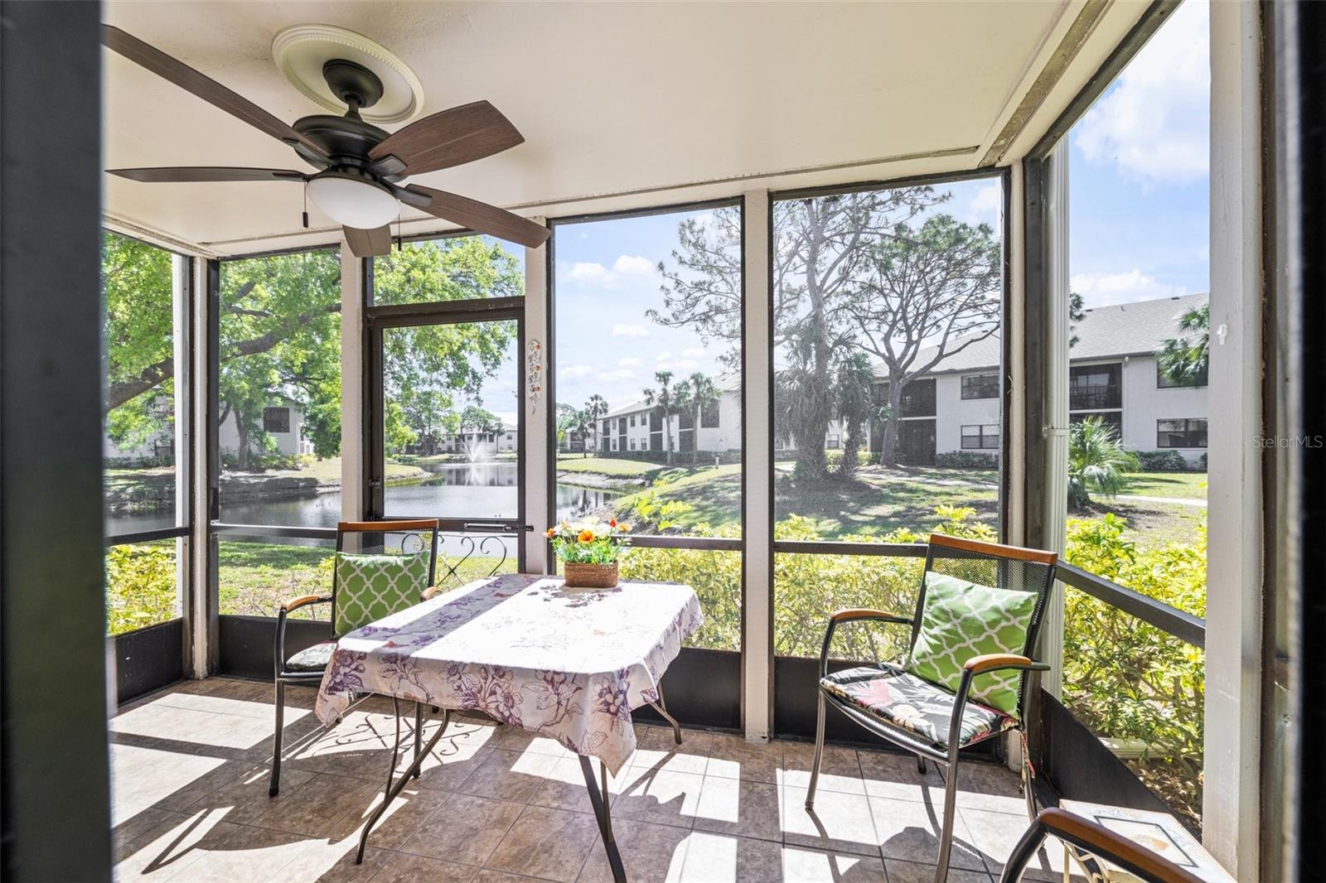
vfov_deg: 81.2
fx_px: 516
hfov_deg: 104.3
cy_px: 442
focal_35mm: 14
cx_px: 663
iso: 800
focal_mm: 14
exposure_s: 1/125
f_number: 8
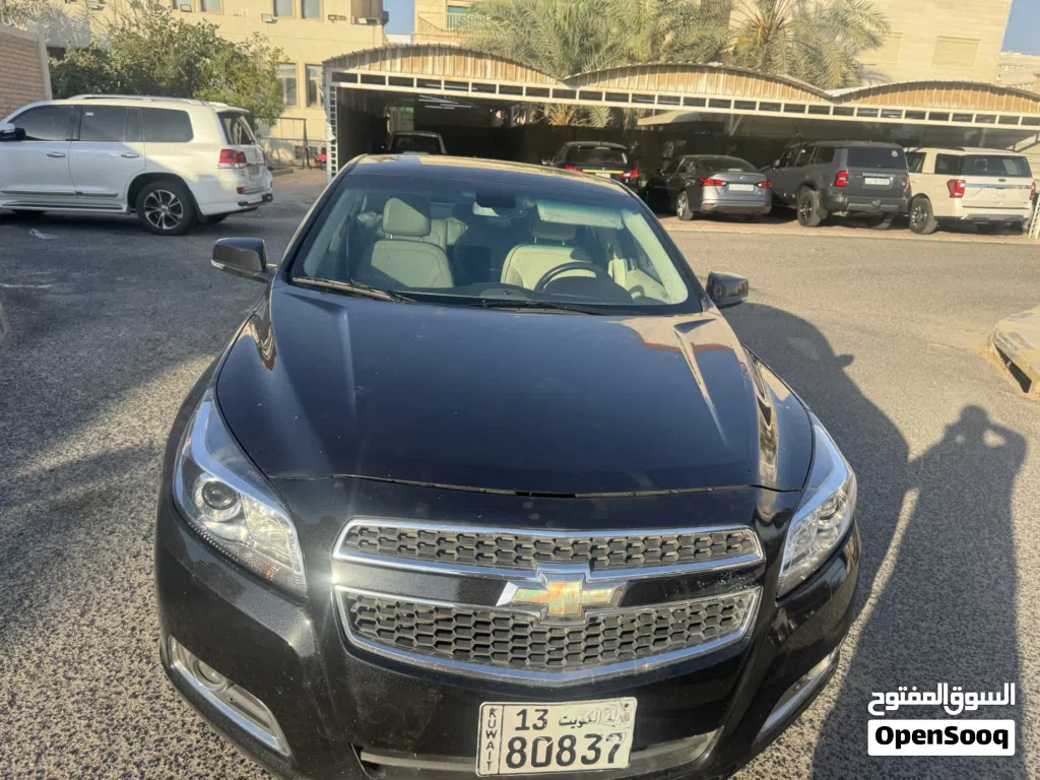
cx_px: 520
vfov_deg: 56.8
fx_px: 721
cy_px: 390
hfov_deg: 71.6
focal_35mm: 24
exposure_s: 1/1678
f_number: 1.78
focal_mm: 6.76
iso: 80
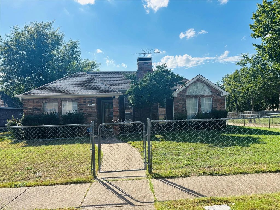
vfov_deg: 53.1
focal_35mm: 26
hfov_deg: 67.3
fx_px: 210
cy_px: 105
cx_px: 140
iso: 50
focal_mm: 5.96
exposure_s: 1/3311
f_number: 1.6
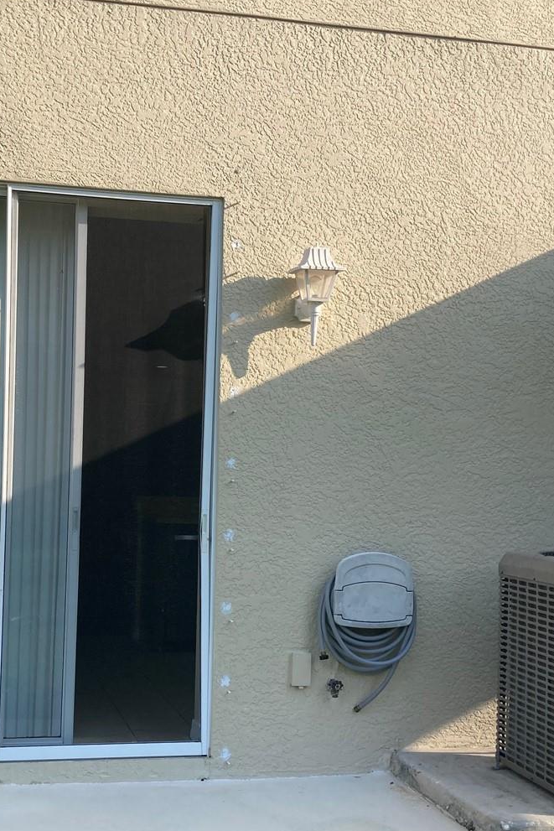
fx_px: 1084
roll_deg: -0.9
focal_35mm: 47
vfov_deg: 41.8
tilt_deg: +2.4
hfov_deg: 28.4
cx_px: 178
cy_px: 468
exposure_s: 1/1091
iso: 20
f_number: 1.8
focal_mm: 3.99
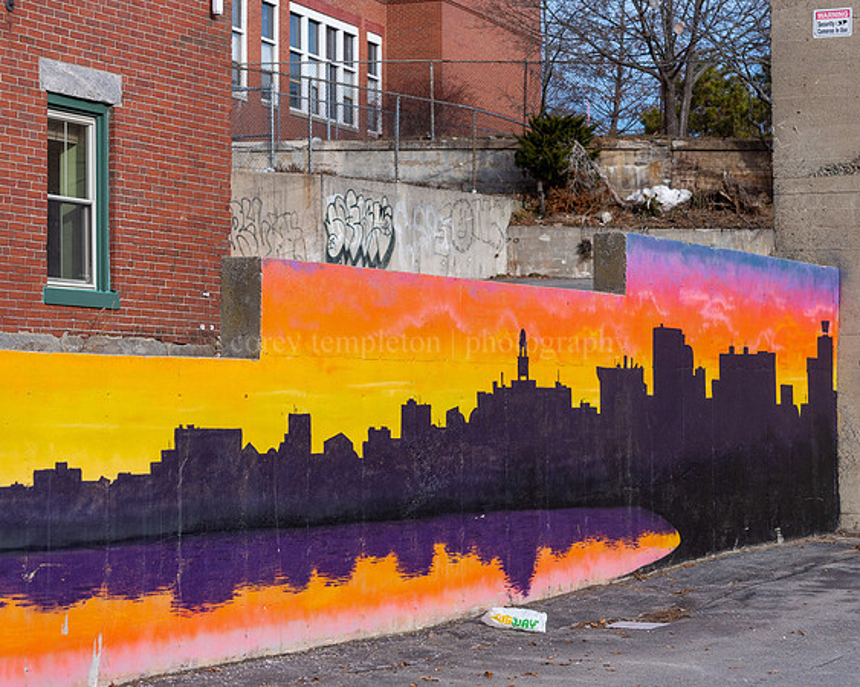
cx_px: 503
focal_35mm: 91
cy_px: 292
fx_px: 2307
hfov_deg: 21.1
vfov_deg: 16.9
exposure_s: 1/2000
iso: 800
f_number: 7.1
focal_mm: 70
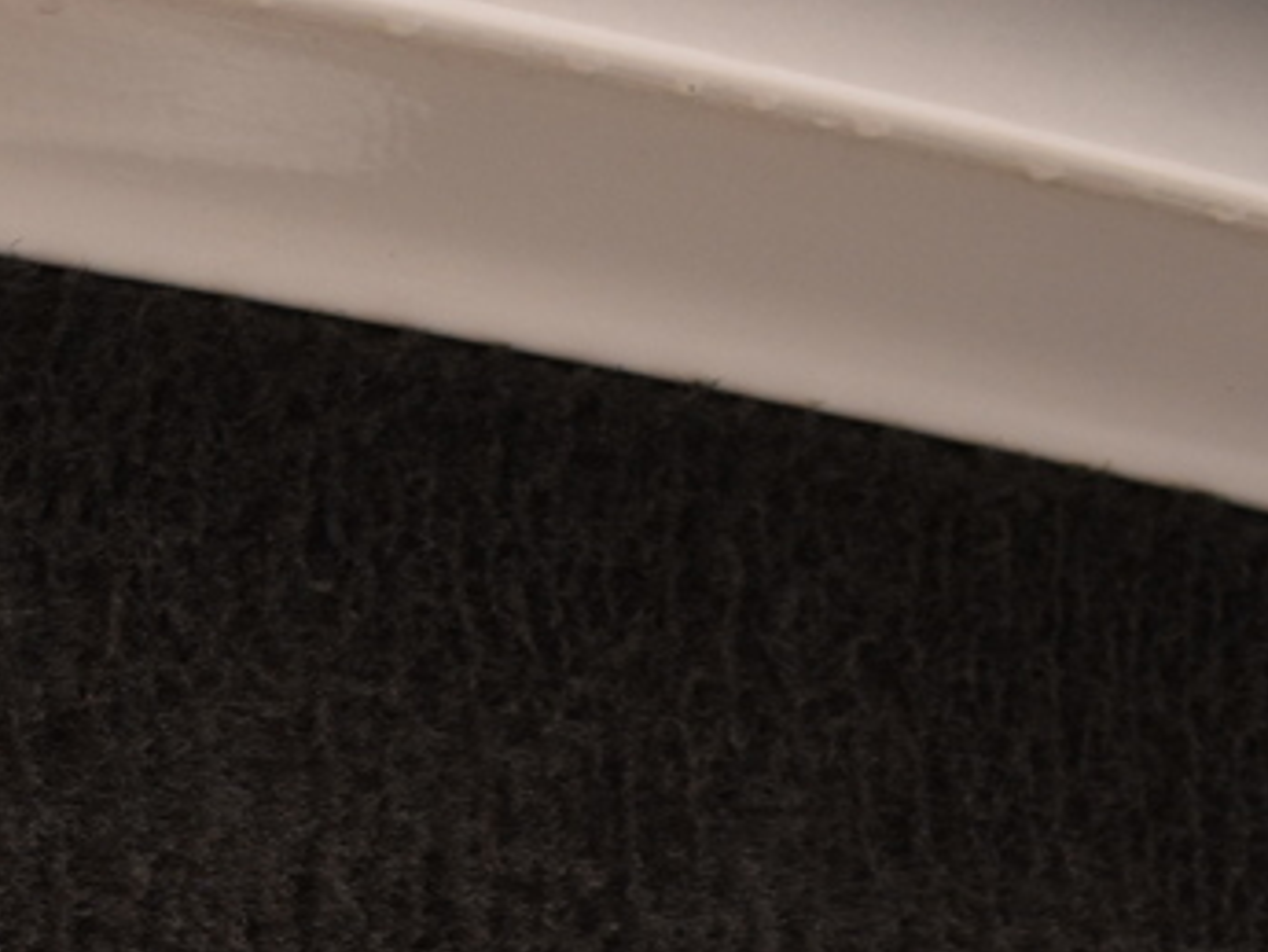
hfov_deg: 12.9
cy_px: 945
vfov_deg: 10.4
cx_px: -805
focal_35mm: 142
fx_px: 5213
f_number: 3.8
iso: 280
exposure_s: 1/30
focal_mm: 21
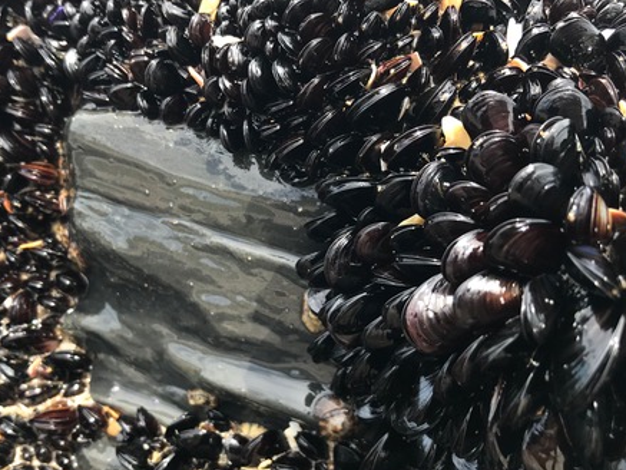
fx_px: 742
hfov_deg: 45.7
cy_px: 232
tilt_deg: -28.0
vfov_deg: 35.2
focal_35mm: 41
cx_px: 274
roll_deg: -2.0
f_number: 1.8
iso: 20
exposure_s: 1/188
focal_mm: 3.99
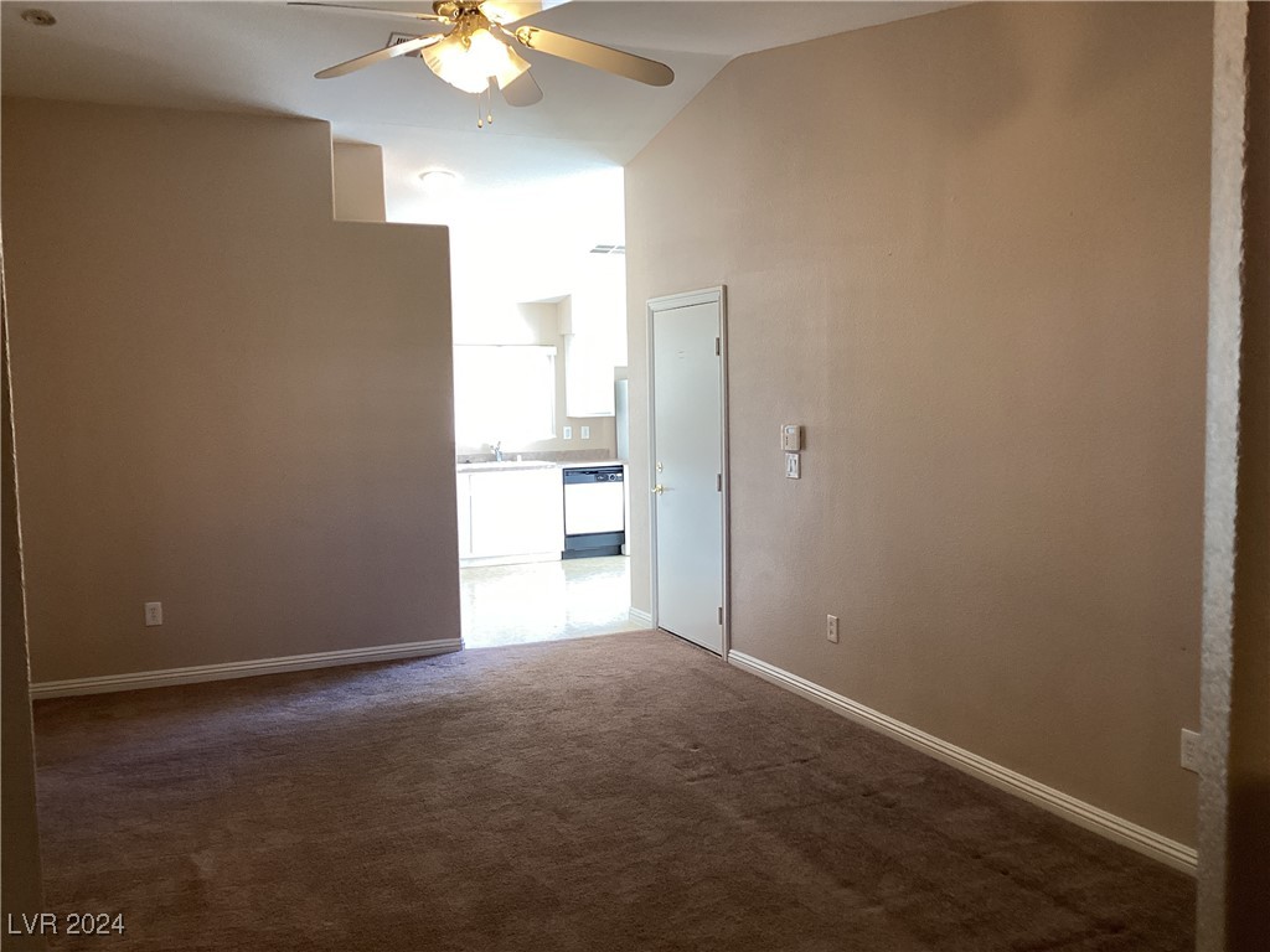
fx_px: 1137
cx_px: 635
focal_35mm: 31
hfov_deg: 58.4
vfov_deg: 45.4
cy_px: 476
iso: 125
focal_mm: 3.3
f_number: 2.4
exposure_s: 1/60
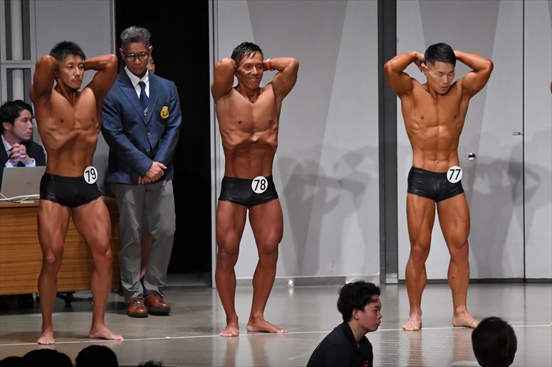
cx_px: 276
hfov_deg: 10.2
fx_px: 3096
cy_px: 184
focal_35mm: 202
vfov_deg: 6.8
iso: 6400
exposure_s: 1/400
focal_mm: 135
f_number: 5.6
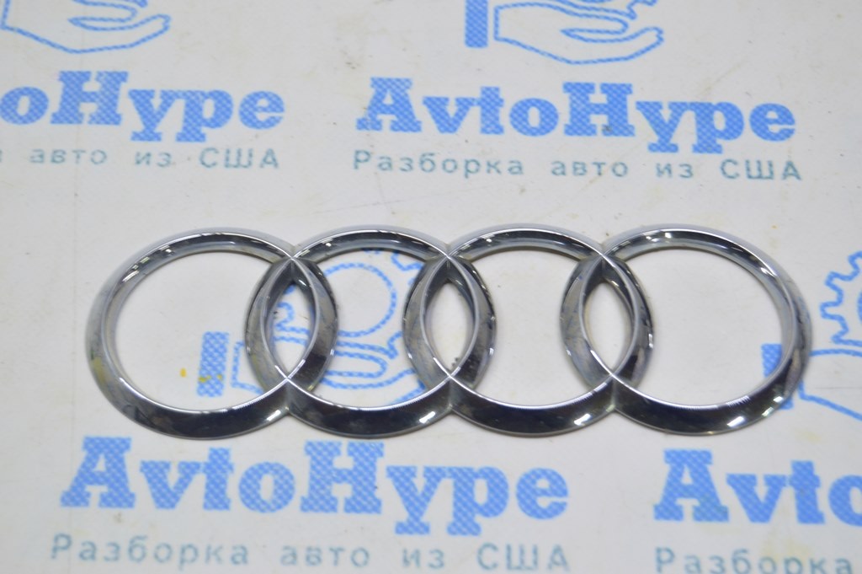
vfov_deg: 18.2
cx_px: 431
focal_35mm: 75
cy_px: 287
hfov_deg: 27.0
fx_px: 1794
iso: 400
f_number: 5.6
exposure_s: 1/20
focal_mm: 50
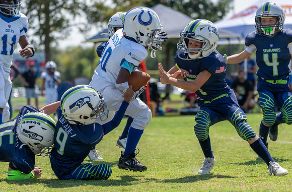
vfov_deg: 6.9
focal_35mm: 198
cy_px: 89
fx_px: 1599
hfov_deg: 10.4
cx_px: 154
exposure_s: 1/1250
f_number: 5.6
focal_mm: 187
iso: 250
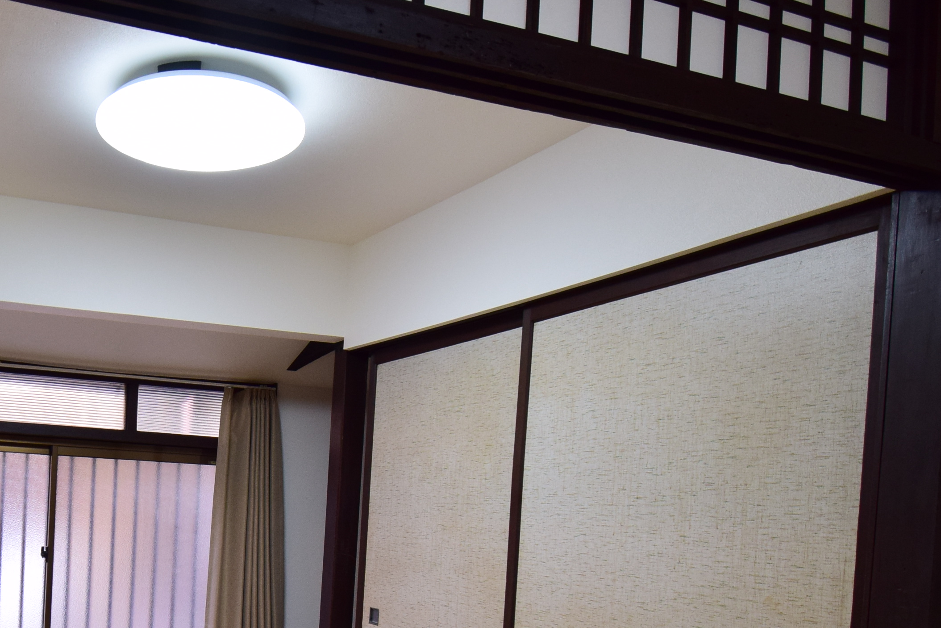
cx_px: 153
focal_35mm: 32
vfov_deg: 38.8
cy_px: 540
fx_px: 837
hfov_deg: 53.7
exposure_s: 1/45
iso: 400
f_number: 5.6
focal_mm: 10
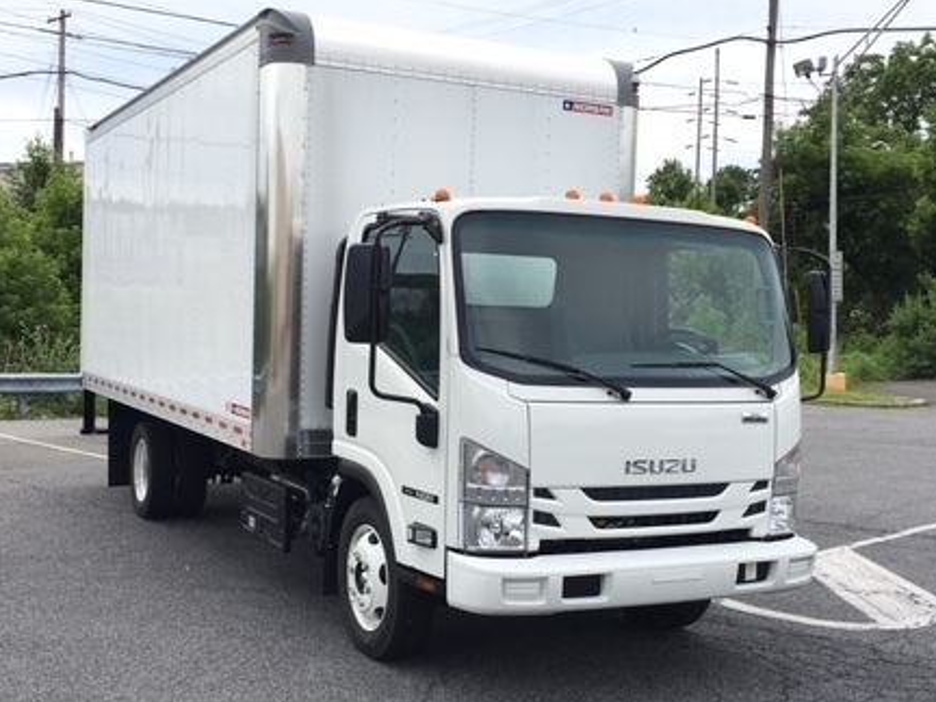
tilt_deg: -3.9
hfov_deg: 43.8
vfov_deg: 33.6
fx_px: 1163
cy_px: 360
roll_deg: -0.9
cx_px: 446
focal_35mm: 43
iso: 25
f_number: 2.2
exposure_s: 1/927
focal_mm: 4.15
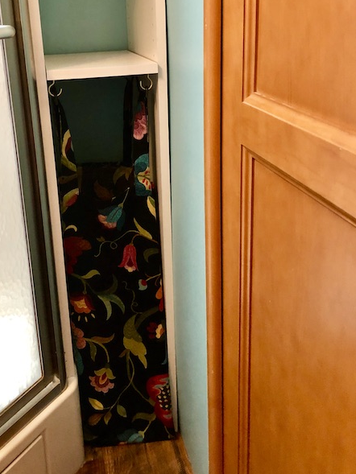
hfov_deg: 37.3
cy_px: 158
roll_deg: +2.1
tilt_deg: -15.4
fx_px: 521
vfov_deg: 48.1
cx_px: 120
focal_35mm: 38
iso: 80
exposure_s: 1/5
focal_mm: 4
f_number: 1.8
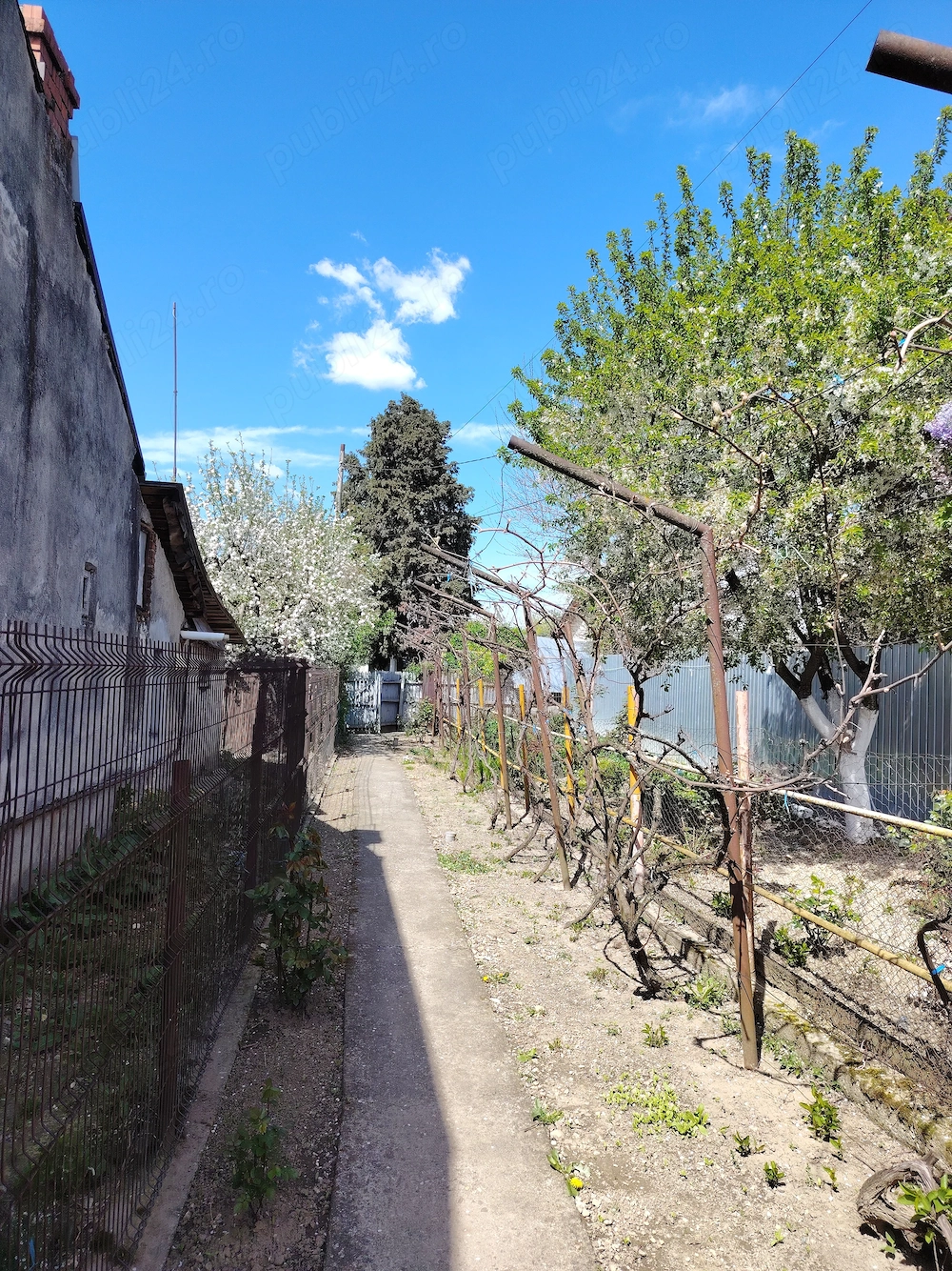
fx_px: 880
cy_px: 636
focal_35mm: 24
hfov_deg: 56.8
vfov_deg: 71.6
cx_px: 476
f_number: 1.75
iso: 100
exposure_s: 1/469
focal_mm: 5.25
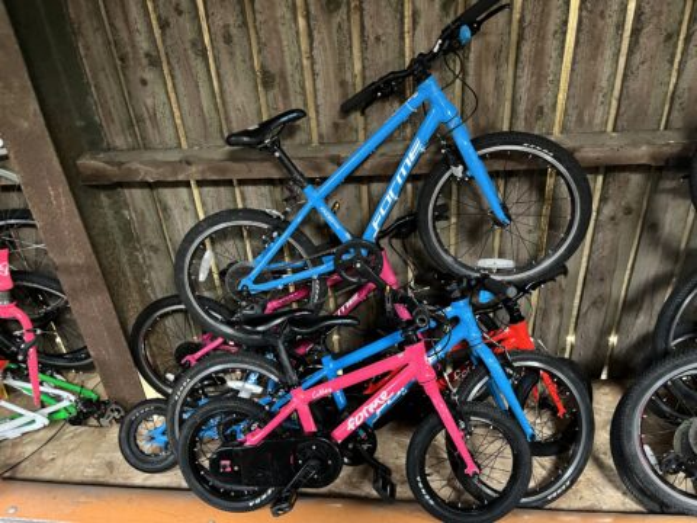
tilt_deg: -34.5
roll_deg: +6.0
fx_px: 524
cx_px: 348
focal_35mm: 26
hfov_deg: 67.3
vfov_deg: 53.1
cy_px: 262
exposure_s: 1/30
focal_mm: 5.1
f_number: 1.6
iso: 640
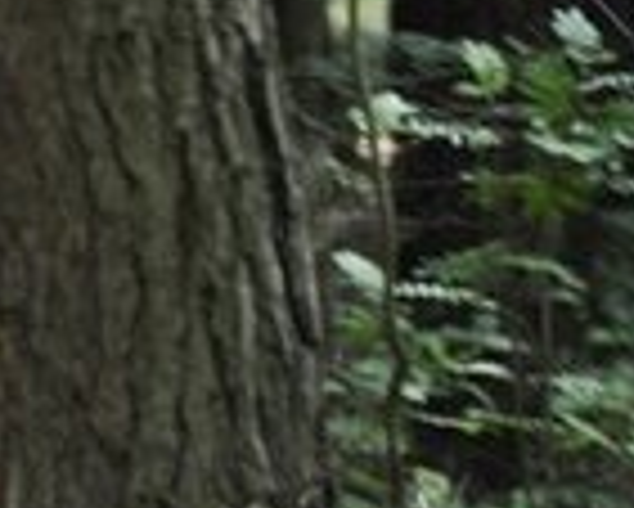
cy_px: 620
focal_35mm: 358
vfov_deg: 4.3
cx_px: -814
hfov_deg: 5.2
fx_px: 6725
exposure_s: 1/400
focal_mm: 55
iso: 800
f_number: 4
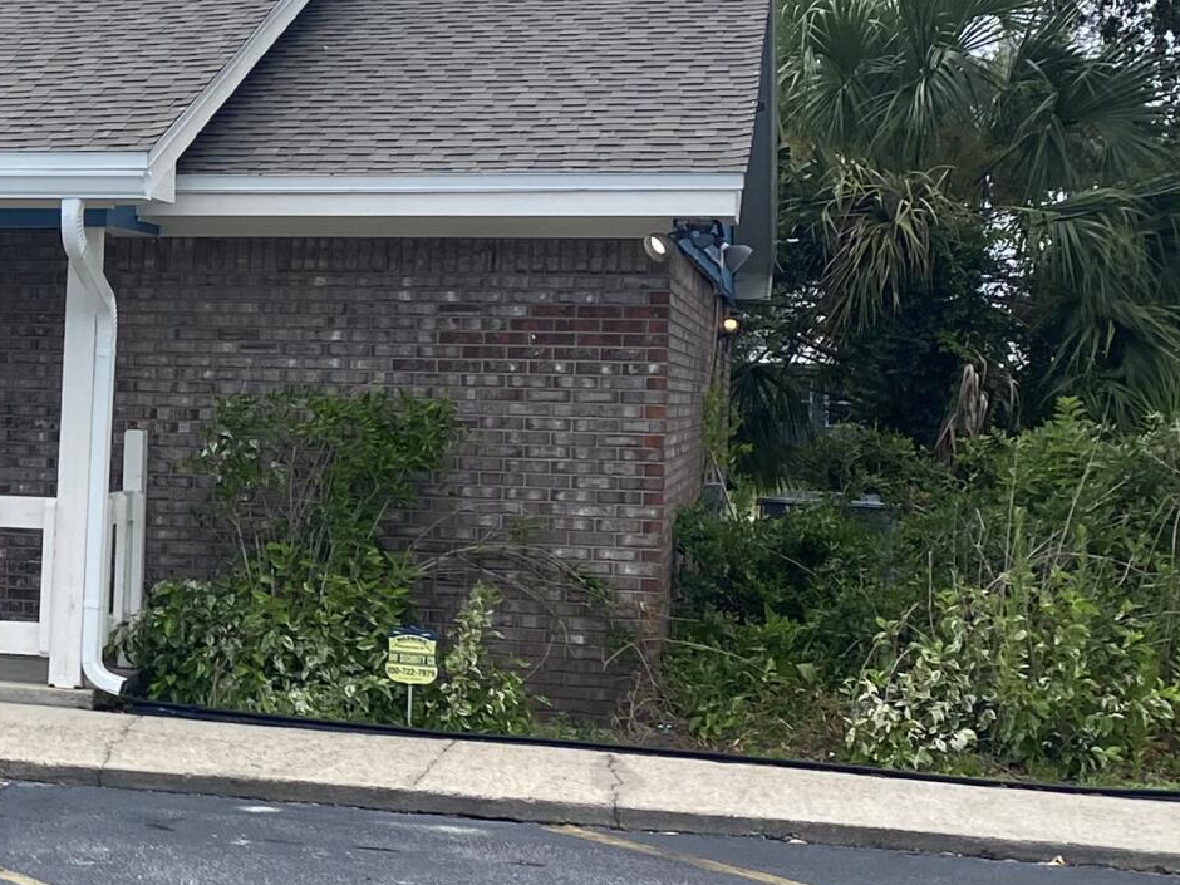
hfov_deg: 21.4
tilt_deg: -3.1
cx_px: -340
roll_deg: -1.4
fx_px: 2829
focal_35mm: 83
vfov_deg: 17.8
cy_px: 464
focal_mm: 4.25
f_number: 1.8
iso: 32
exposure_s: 1/1377
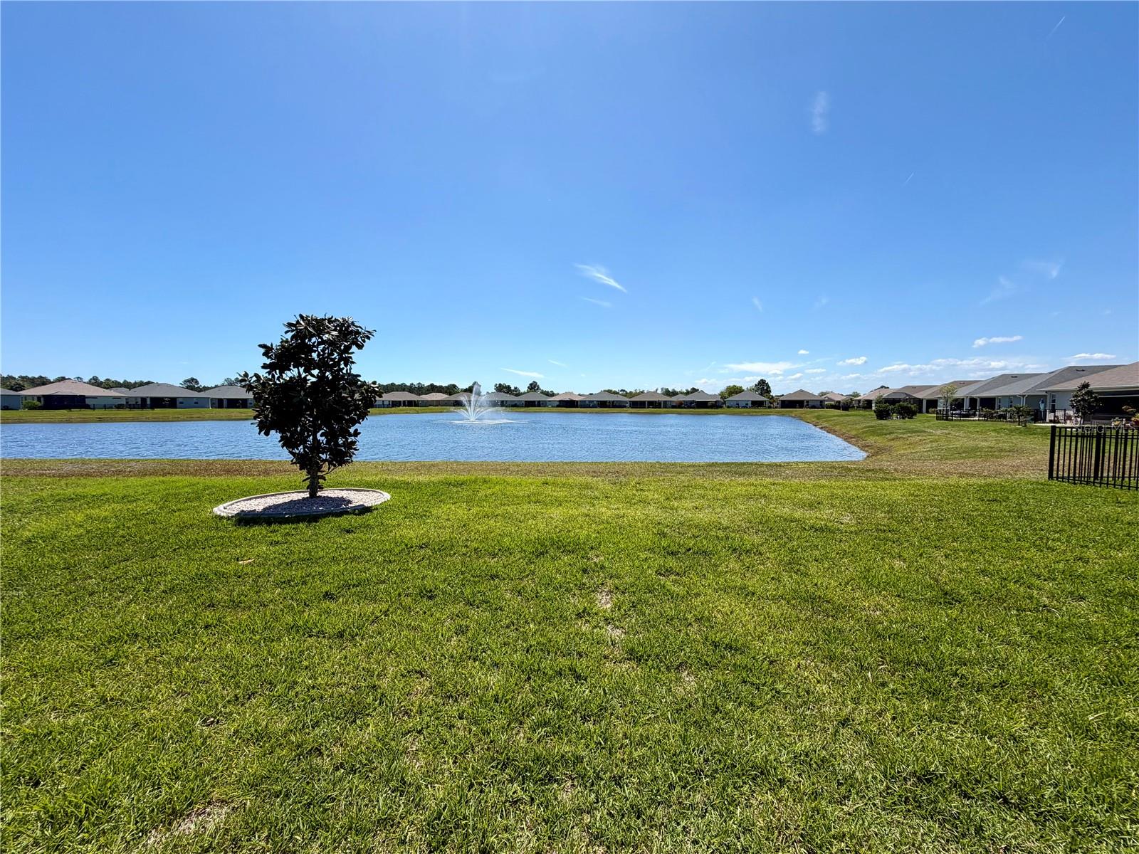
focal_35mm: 14
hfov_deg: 102.1
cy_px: 427
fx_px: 461
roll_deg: -0.4
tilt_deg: -3.1
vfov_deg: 85.7
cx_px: 570
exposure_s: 1/1033
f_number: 2.2
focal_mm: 2.22
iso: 20
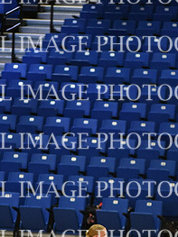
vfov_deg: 4.7
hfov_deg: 3.5
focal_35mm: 424
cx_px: 90
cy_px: 214
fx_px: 2909
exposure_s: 1/1000
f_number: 2.8
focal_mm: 200
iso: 8000
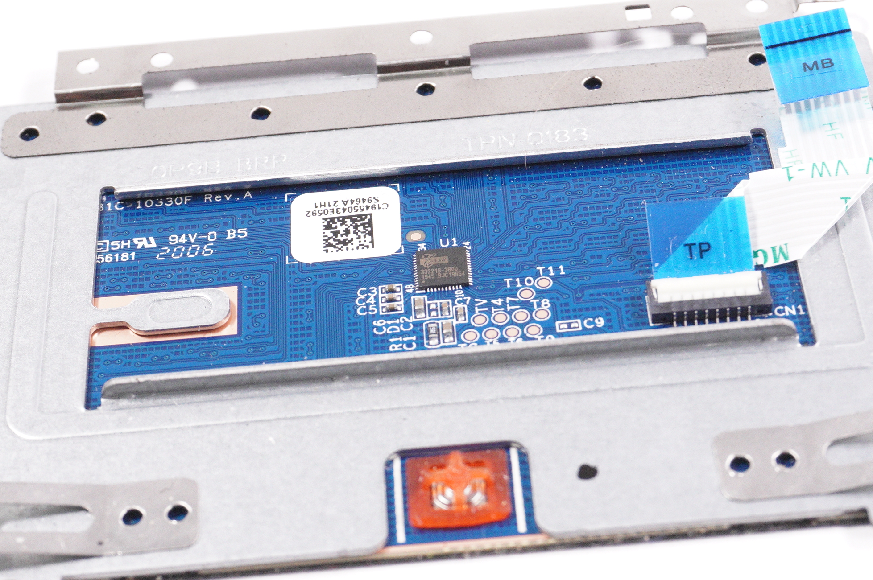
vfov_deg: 16.4
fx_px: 2011
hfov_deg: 24.5
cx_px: 428
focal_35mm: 83
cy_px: 311
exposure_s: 1/250
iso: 2500
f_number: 9
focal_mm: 36
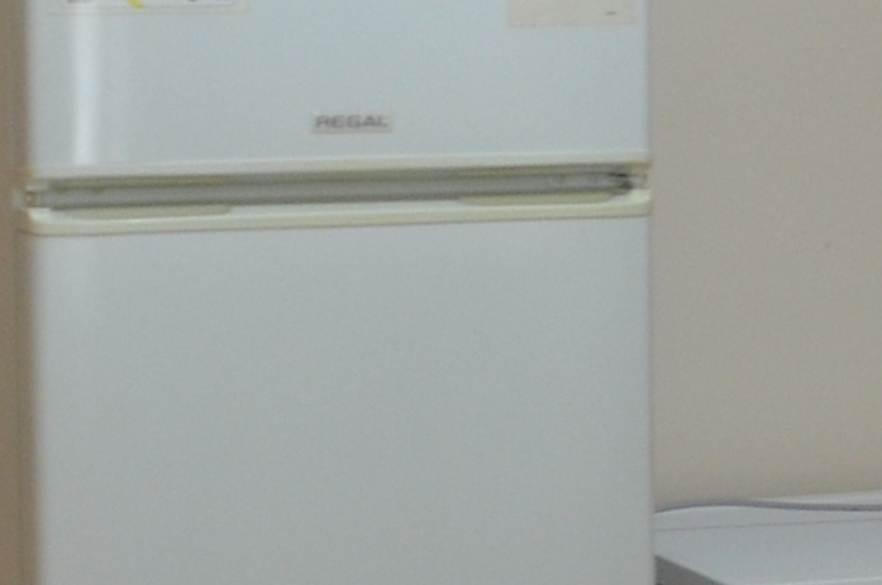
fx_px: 4329
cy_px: 187
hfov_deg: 11.5
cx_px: 893
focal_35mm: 177
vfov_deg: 7.7
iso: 800
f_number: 3.8
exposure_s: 1/60
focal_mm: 20
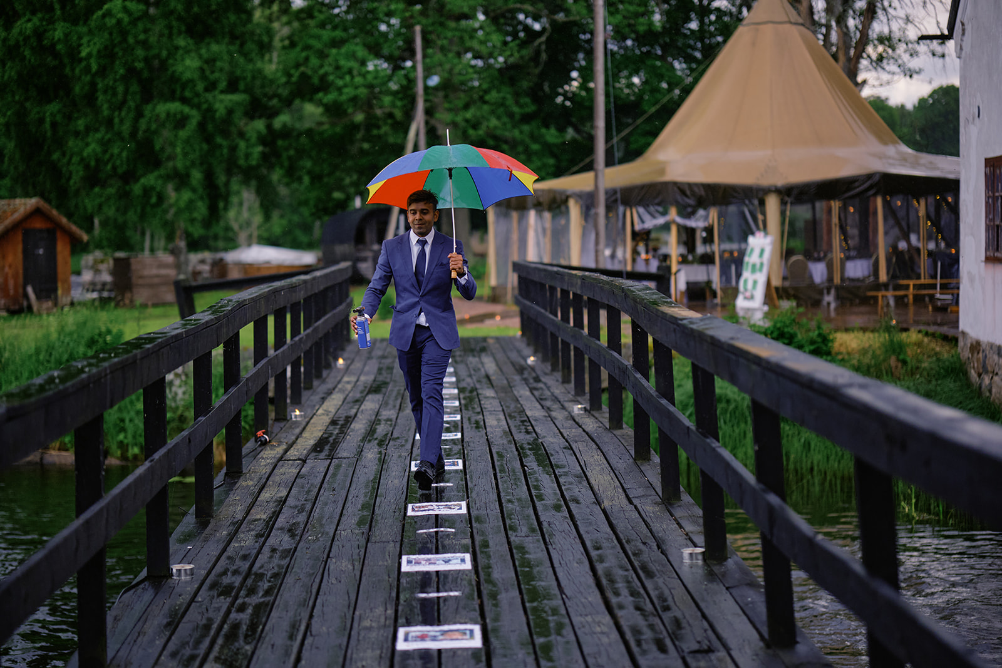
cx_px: 501
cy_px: 334
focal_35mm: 84
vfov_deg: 16.3
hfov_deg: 24.2
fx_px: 2338
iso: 320
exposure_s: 1/2900
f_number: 1.2
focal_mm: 56
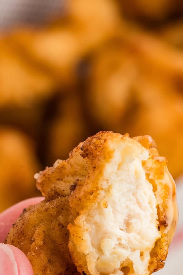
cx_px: 108
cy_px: 209
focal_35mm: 229
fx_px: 1746
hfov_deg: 6.0
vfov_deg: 9.0
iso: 1000
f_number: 16
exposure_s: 1/100
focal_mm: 105
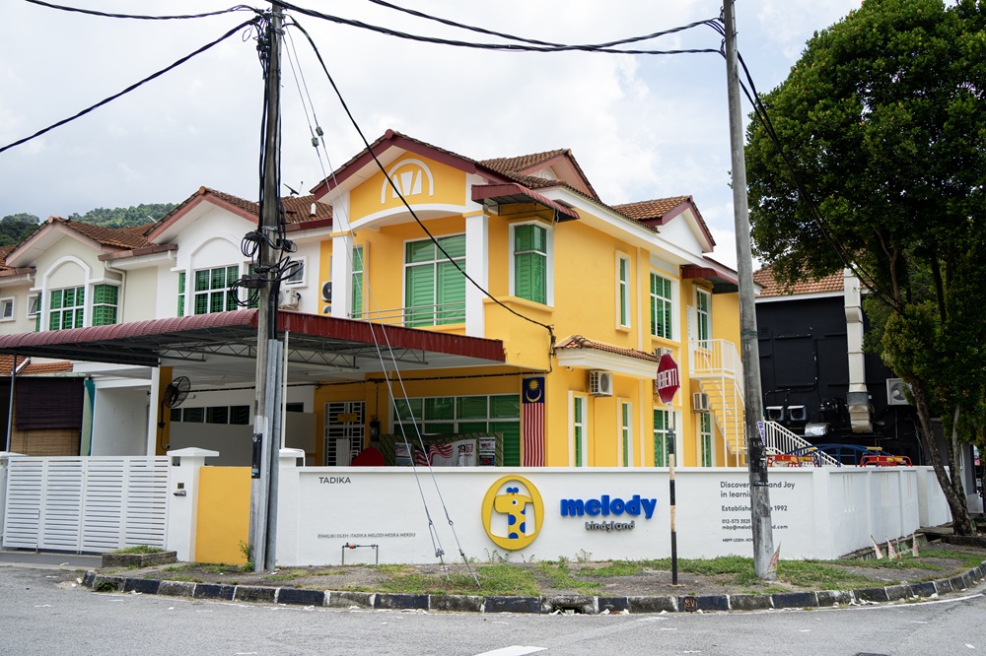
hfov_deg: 53.1
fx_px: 986
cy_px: 328
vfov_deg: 36.8
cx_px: 493
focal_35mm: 36
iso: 50
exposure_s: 1/250
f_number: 5.6
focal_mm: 36
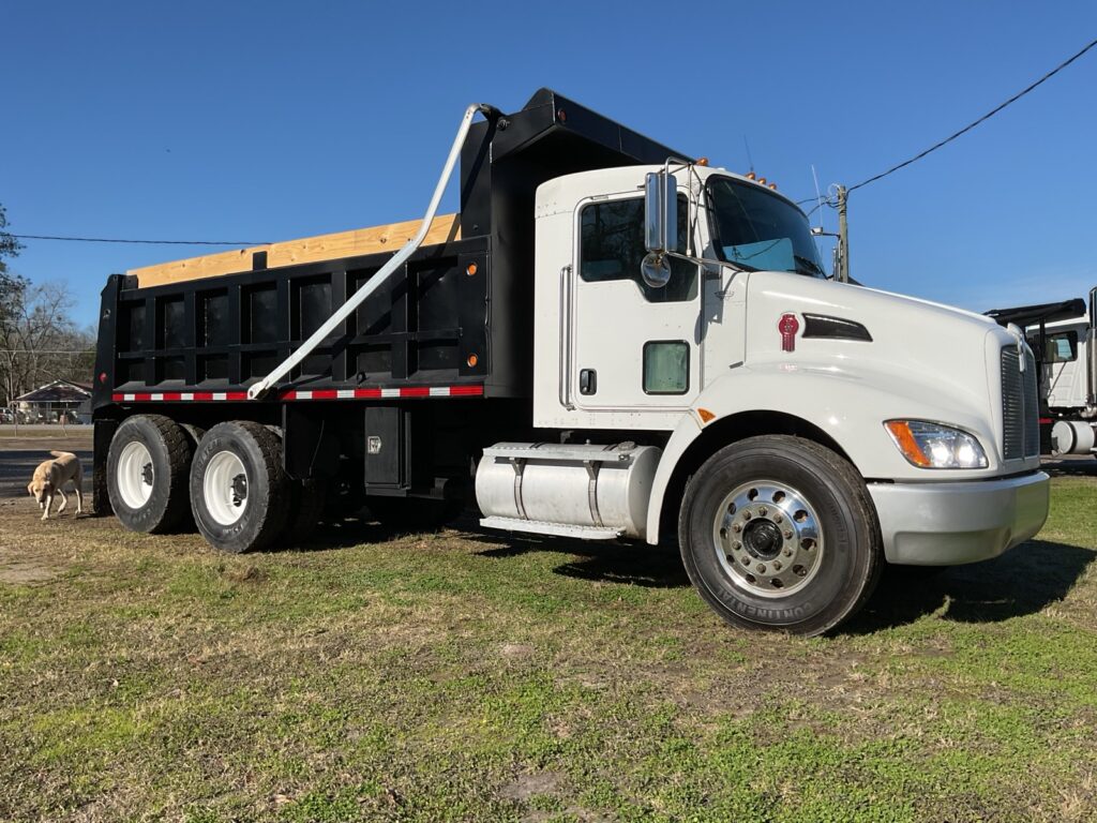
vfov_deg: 48.2
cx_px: 548
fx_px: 919
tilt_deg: +0.7
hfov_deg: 61.7
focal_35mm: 29
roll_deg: -0.7
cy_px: 412
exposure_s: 1/3534
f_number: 1.8
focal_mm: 3
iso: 16
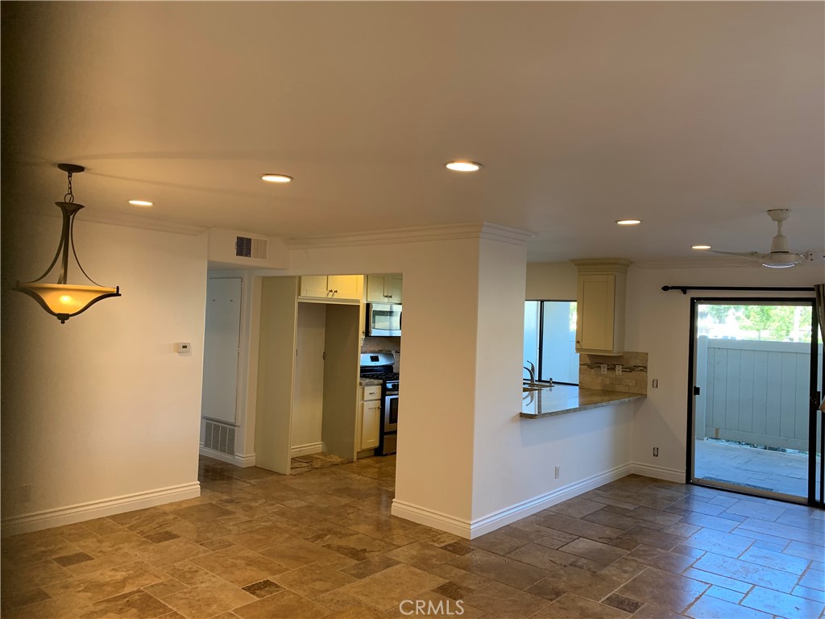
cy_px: 310
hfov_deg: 67.3
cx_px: 412
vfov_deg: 53.1
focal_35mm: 26
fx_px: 620
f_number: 1.8
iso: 50
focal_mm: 4.25
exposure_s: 1/60
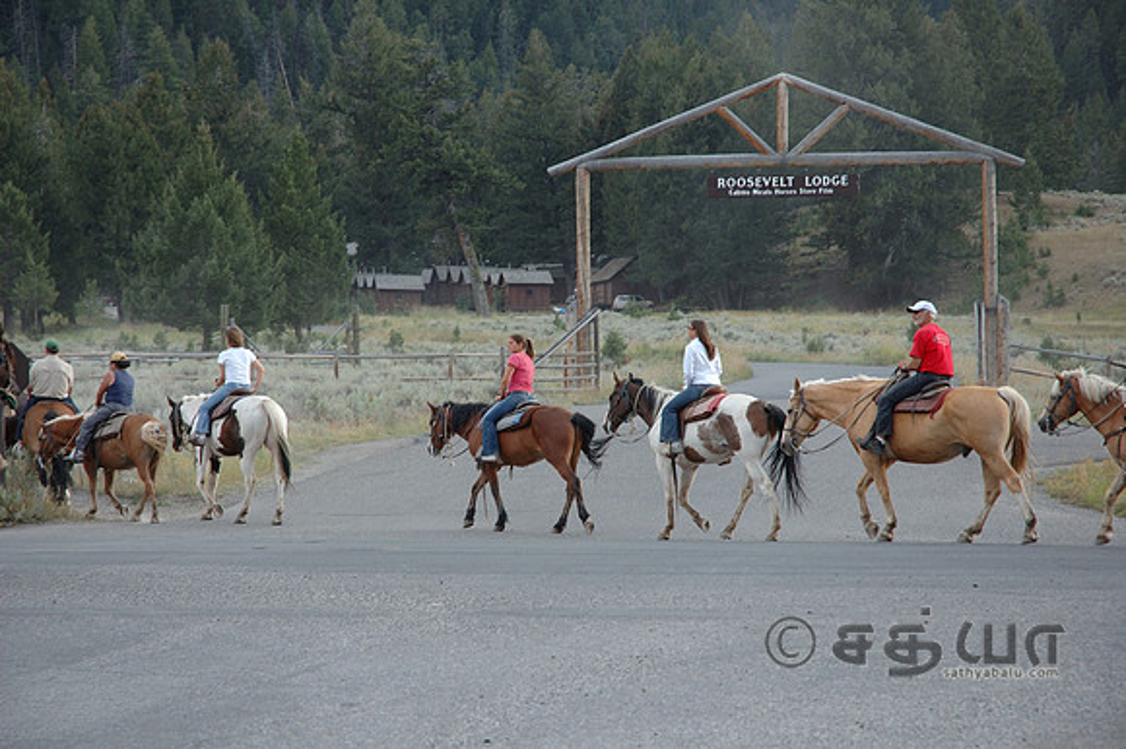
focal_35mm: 105
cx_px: 563
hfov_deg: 19.5
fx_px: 3282
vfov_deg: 13.0
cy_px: 374
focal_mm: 70
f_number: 5
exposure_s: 1/100
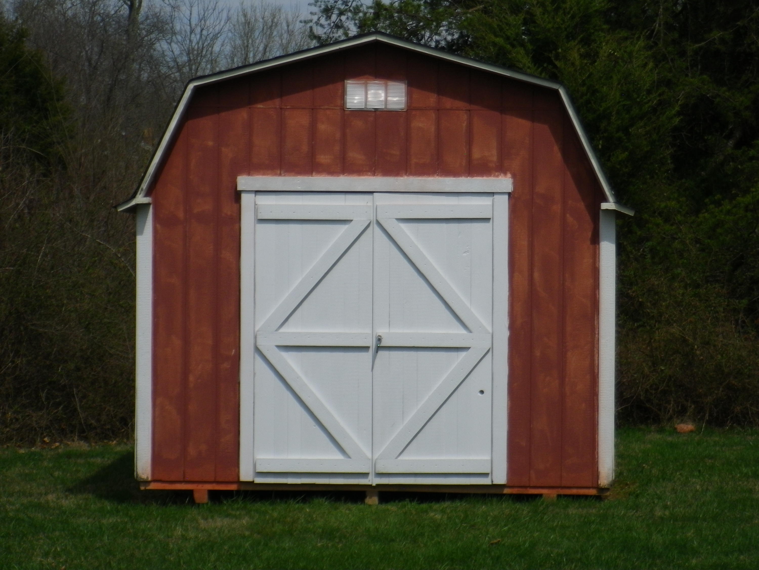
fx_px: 2500
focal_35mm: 114
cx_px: 380
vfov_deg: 13.0
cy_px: 285
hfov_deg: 17.3
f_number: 5.3
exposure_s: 1/1500
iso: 100
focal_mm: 20.56
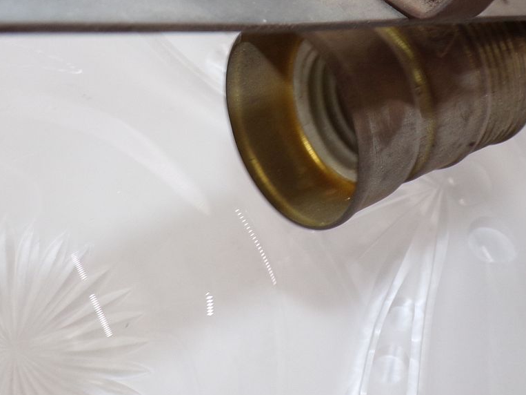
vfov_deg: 25.0
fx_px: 881
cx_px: 266
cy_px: 109
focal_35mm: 58
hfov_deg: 33.2
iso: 80
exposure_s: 1/34
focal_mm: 4.3
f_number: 4.4
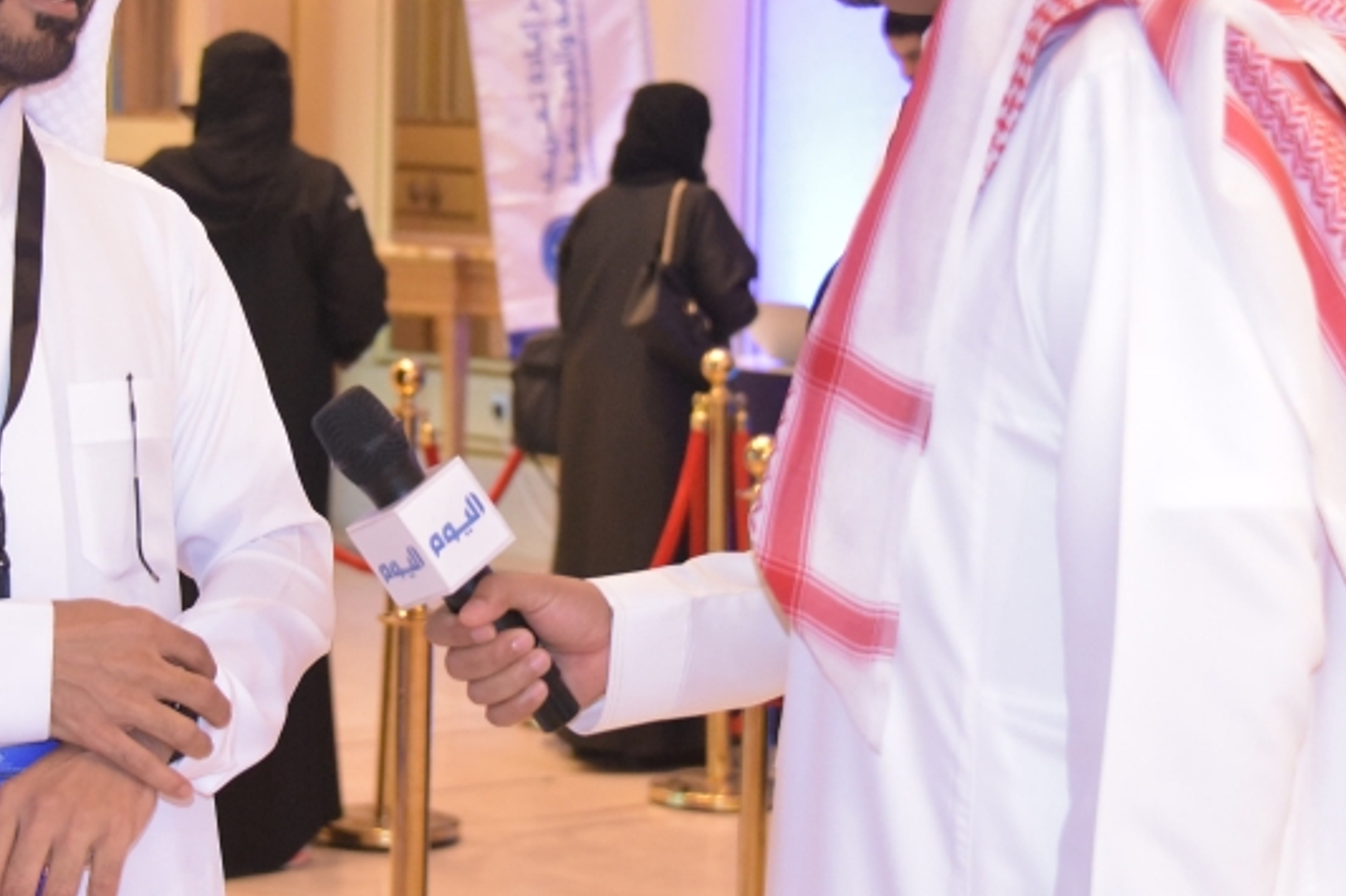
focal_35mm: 105
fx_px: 3924
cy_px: 315
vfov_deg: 13.0
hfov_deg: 19.5
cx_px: 591
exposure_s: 1/250
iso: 6400
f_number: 4.5
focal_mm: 56
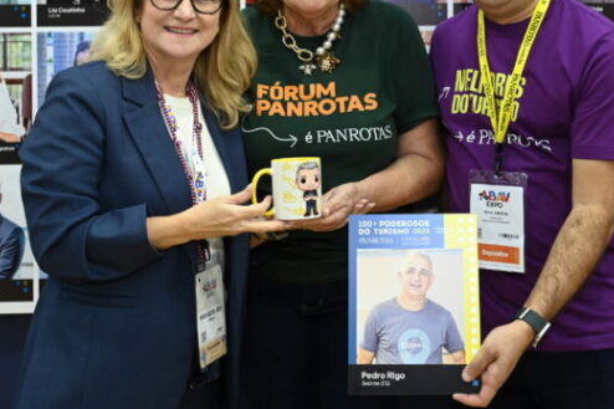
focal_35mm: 58
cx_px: 377
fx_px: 989
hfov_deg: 34.3
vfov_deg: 22.7
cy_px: 31
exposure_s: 1/160
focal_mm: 28
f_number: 4.5
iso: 2000
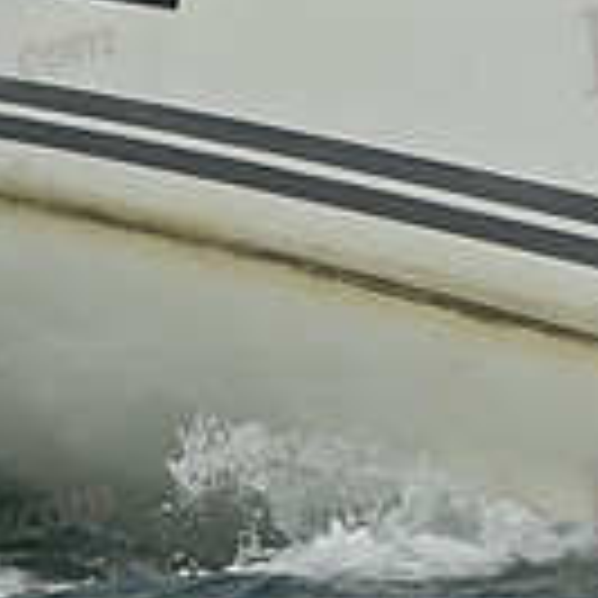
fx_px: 5082
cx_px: 351
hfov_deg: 6.7
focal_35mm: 260
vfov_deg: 6.7
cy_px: -191
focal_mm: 70
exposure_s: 1/1250
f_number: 11
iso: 320
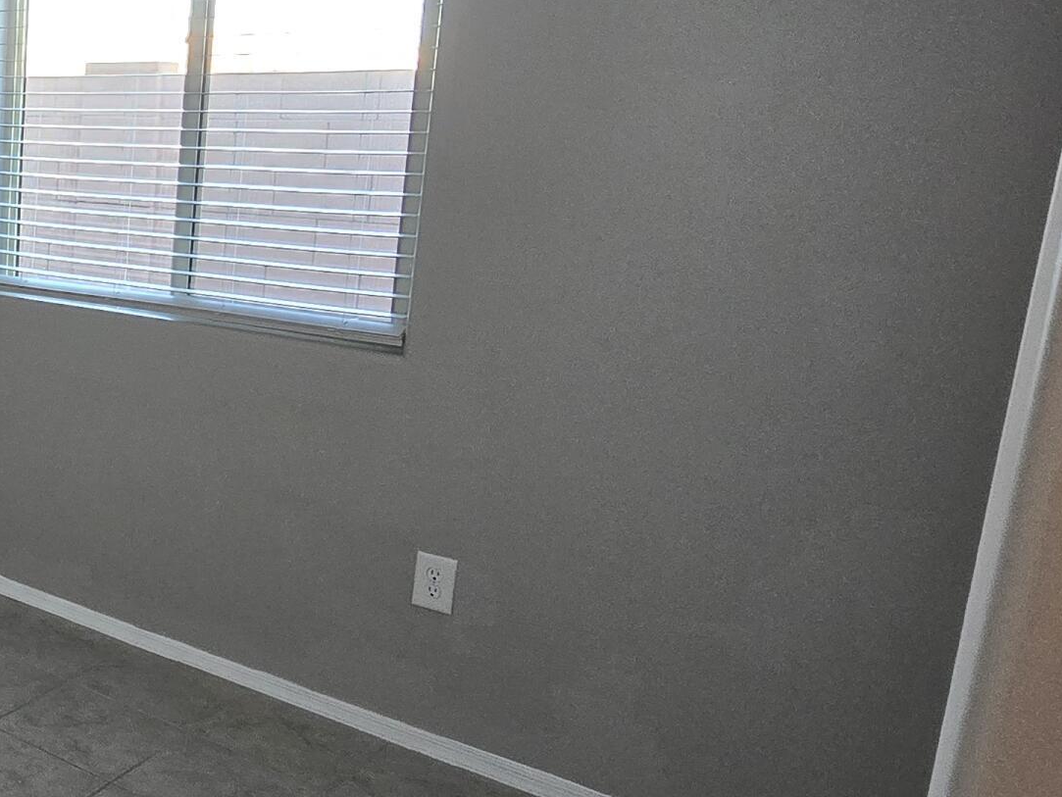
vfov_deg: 39.5
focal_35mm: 36
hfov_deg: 37.4
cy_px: 316
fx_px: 1105
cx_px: -241
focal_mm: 2.2
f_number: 2.2
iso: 160
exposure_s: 1/60
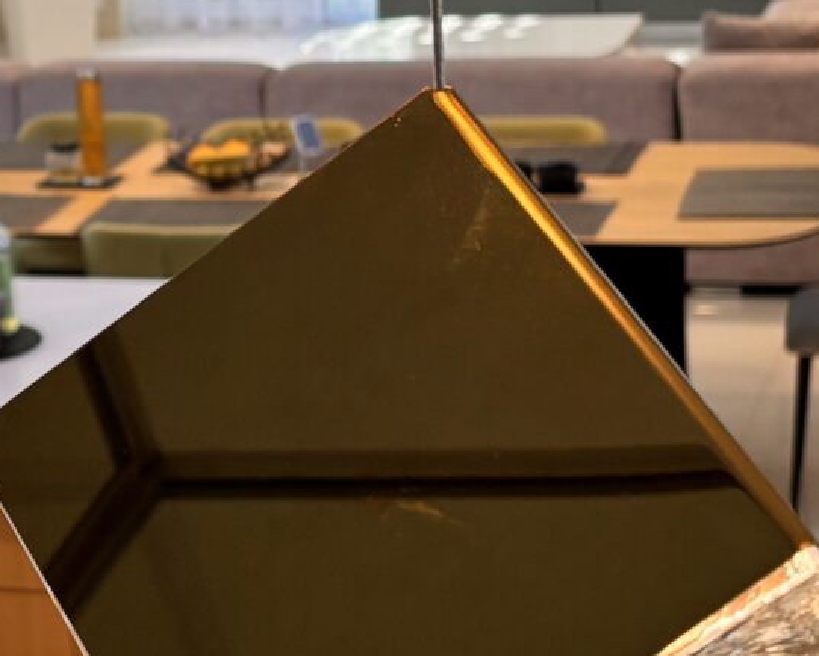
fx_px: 2909
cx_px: -33
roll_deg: +4.5
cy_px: 152
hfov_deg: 15.7
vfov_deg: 12.8
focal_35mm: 120
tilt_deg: -11.9
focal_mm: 5.96
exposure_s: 1/50
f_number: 1.6
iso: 80
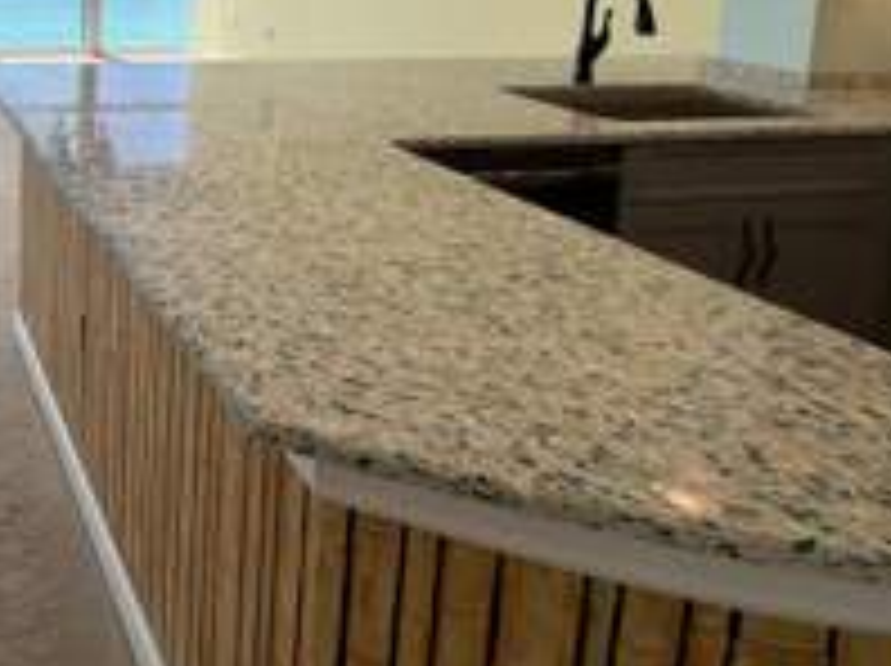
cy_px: 7
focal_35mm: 34
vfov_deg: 37.5
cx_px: -86
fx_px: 874
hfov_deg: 42.6
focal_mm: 2.22
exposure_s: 1/120
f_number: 2.2
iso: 25
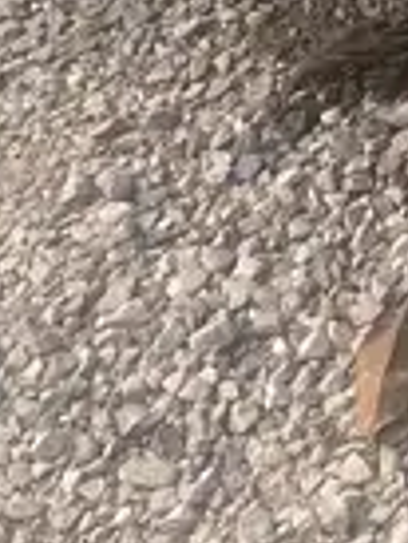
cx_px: 935
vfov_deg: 11.3
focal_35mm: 139
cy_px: -850
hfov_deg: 9.6
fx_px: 2181
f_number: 1.6
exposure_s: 1/878
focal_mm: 5.1
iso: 50
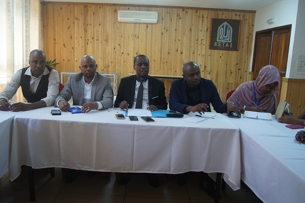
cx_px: 152
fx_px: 254
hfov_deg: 62.0
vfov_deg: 43.5
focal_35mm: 30
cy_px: 102
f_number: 3.5
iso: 800
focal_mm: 20
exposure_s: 1/30
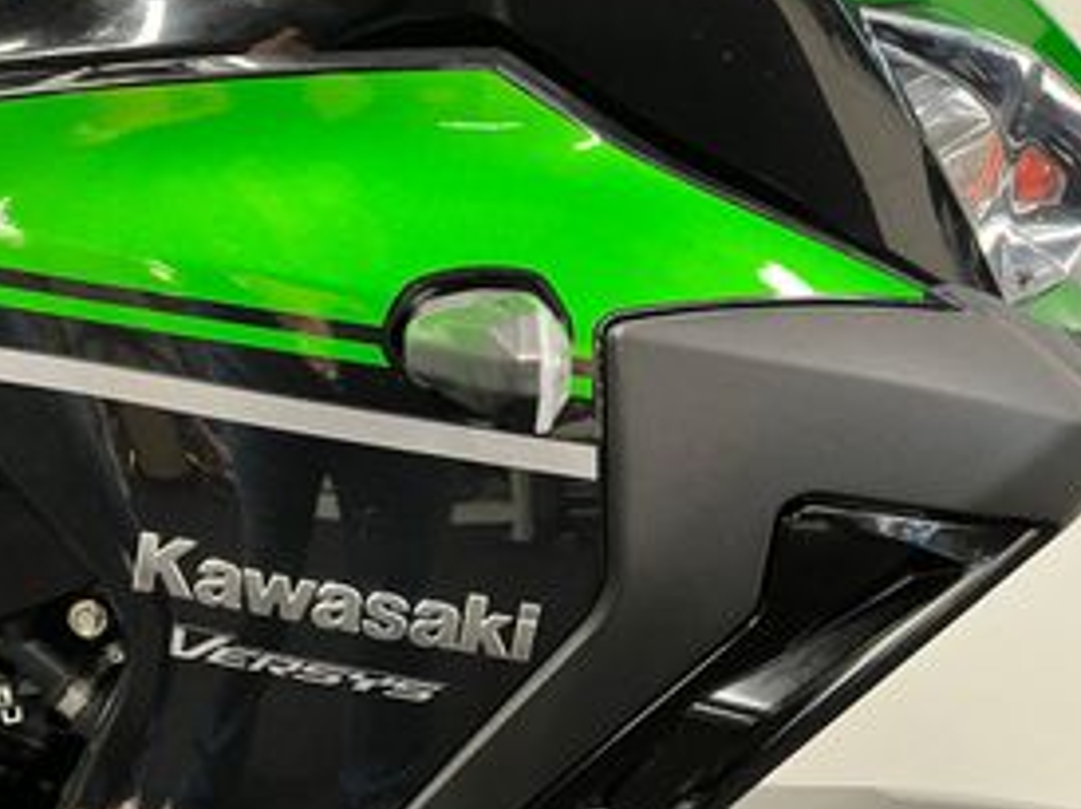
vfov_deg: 37.6
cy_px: 474
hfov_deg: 47.7
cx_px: 308
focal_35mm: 38
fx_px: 1186
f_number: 1.6
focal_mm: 5.1
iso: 400
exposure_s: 1/33
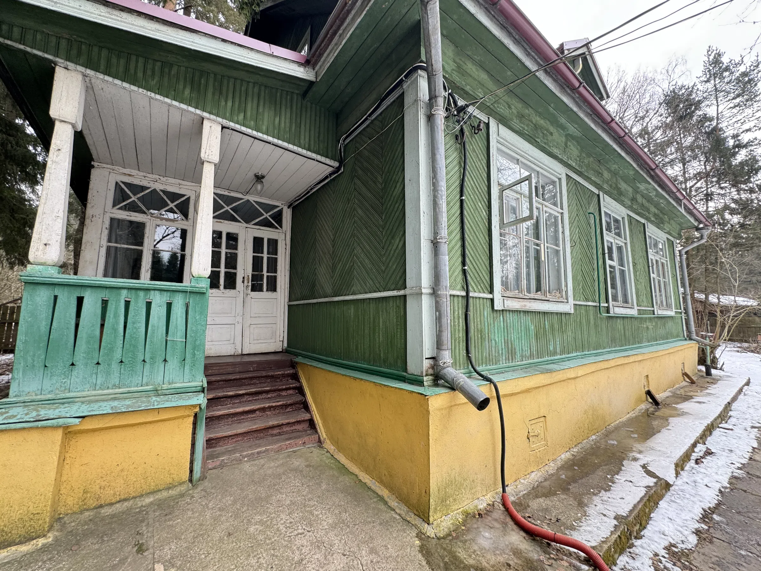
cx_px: 380
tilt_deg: +7.7
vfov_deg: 85.7
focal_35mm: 14
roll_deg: +0.0
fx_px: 308
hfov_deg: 102.1
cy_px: 286
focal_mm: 2.22
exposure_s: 1/99
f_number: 2.2
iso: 64
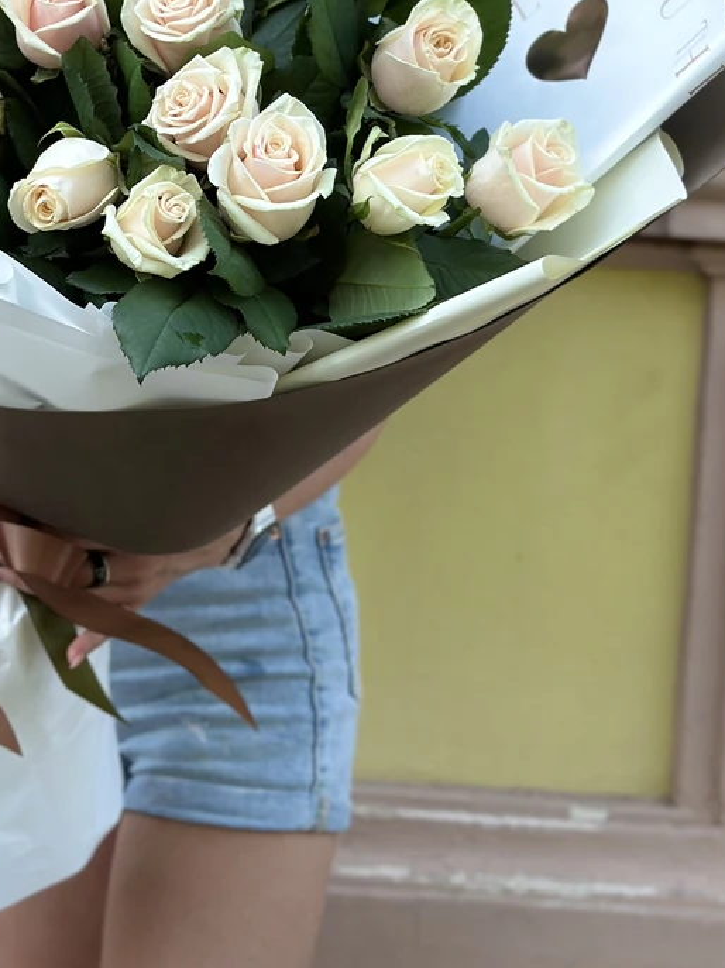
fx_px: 2347
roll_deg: -4.5
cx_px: 296
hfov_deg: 17.5
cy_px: 236
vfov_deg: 23.1
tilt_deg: -5.1
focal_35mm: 84
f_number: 1.78
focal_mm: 6.86
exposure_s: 1/421
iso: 80
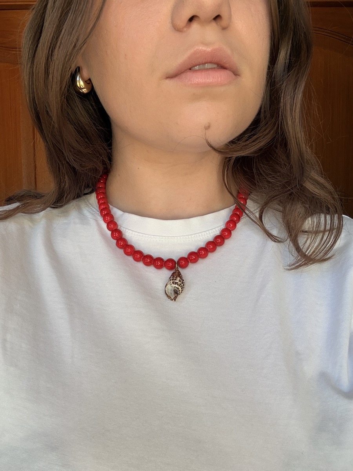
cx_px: 176
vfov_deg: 60.0
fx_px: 408
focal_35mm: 30
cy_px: 236
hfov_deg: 46.8
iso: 32
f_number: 1.9
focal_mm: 2.69
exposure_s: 1/122
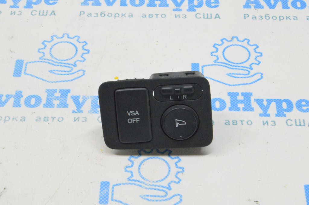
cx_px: 154
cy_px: 102
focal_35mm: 82
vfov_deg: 16.5
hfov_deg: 24.6
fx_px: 708
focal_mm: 55
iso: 6400
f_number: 20
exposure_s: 1/15
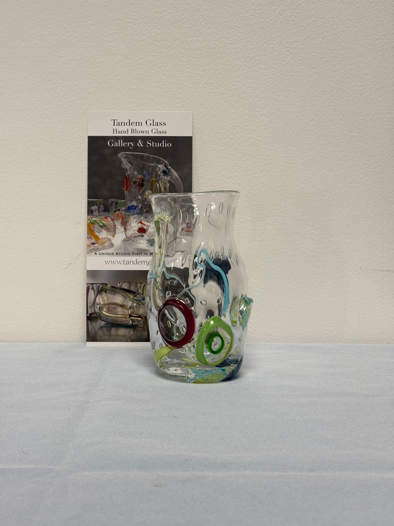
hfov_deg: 28.0
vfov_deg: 36.8
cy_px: 263
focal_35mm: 52
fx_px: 789
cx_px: 197
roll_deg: -1.1
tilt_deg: -4.9
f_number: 1.6
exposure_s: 1/60
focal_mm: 5.96
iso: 80
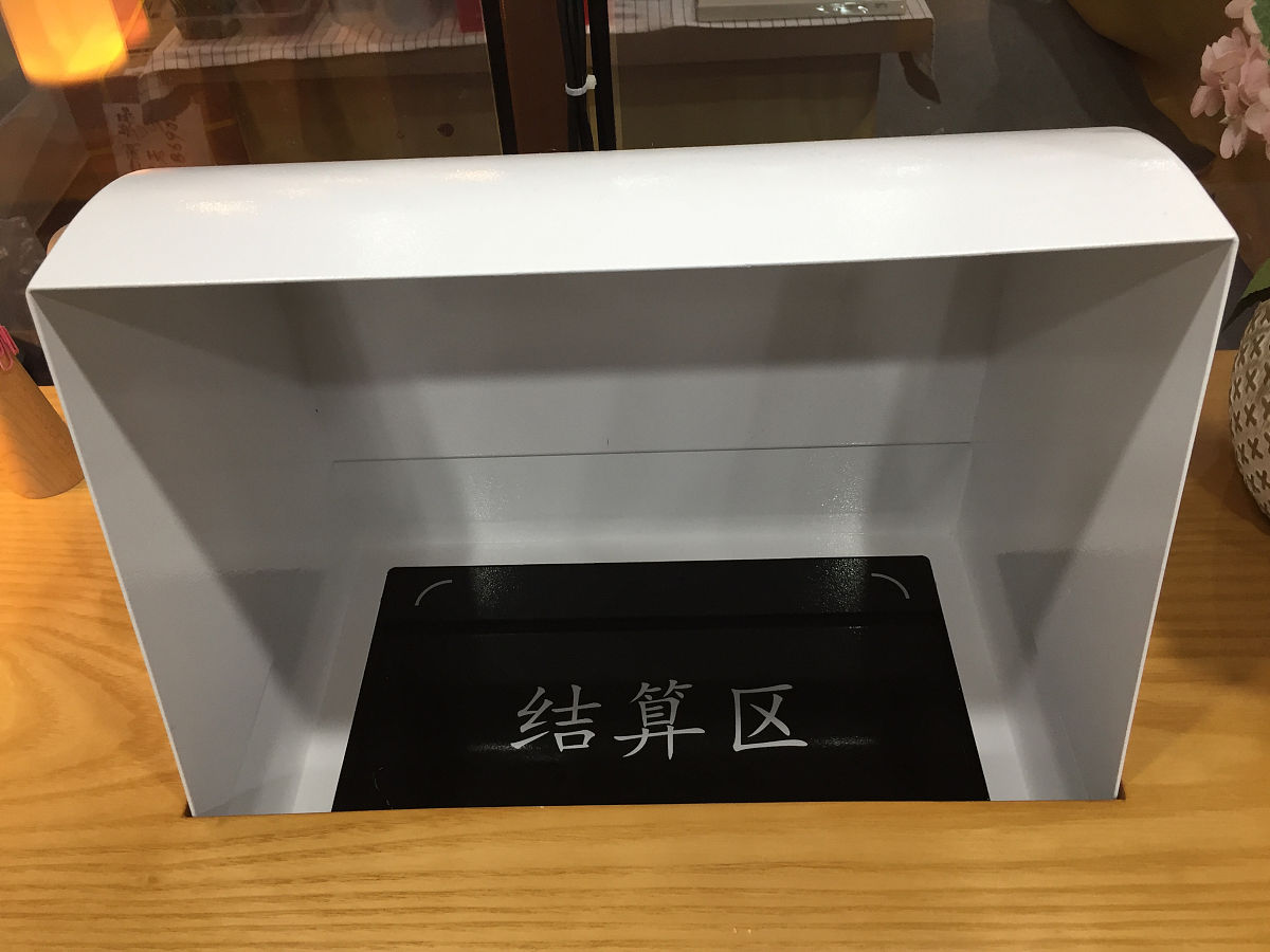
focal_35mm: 29
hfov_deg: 61.7
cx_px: 635
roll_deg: +2.4
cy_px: 476
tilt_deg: -42.3
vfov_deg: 48.2
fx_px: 1064
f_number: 2.2
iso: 80
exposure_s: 1/33
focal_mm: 4.15
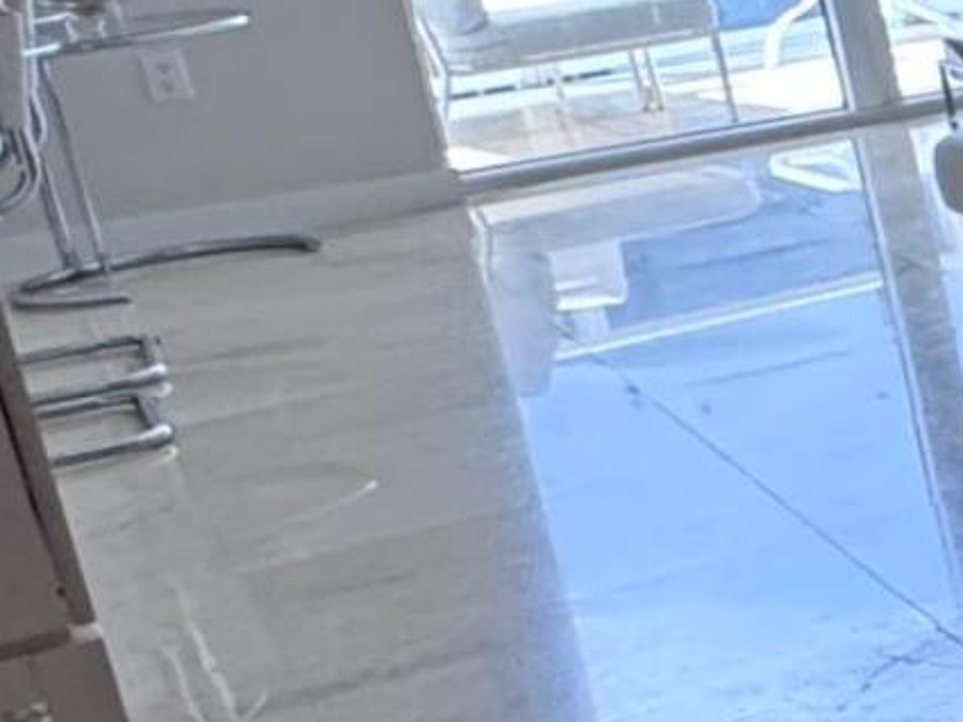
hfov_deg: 12.0
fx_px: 2643
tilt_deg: -13.8
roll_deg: +3.6
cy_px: 125
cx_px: 2773
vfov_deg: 15.4
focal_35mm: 95
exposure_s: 1/120
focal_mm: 2.22
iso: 250
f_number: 2.2
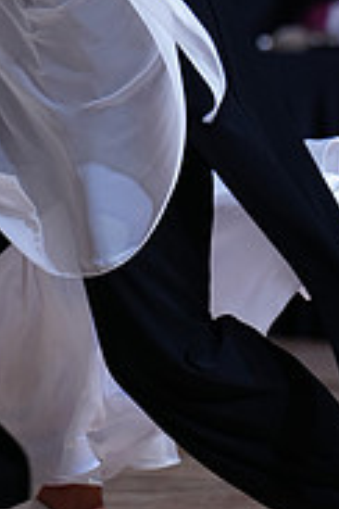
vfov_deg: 3.8
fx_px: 7599
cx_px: 182
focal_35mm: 538
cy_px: -122
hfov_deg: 2.6
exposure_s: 1/500
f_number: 2.8
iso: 640
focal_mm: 170
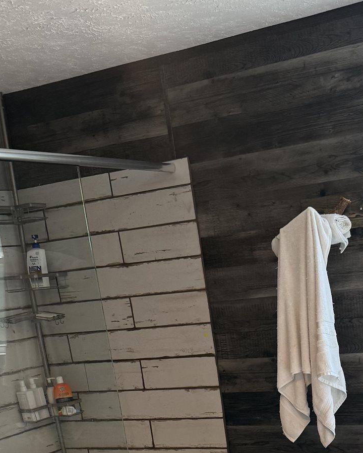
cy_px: 475
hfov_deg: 24.9
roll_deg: +5.3
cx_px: 305
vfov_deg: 29.0
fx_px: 806
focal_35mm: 60
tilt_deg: -14.1
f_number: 1.78
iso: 160
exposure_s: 1/120
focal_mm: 6.76
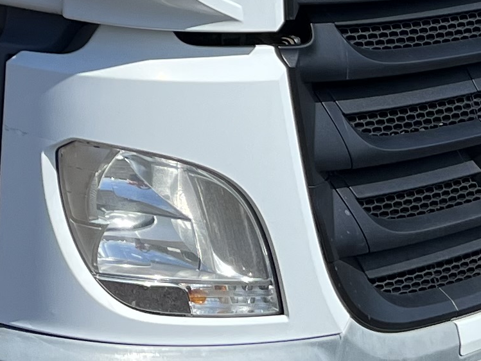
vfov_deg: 9.9
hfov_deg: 13.0
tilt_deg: +0.6
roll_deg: -0.7
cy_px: -351
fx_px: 1946
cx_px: -342
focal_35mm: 140
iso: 50
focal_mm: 5.1
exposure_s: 1/3413
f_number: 1.6
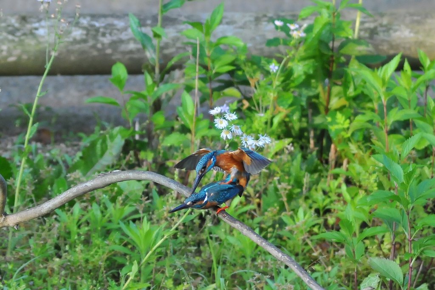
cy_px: 145
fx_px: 9063
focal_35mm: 750
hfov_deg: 2.7
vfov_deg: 1.8
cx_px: 218
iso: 800
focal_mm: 500
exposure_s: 1/500
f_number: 4.8
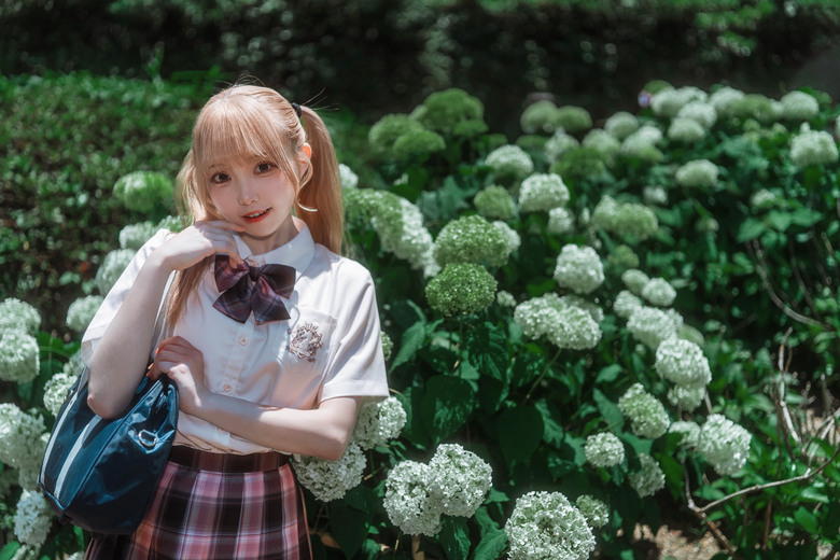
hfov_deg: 54.4
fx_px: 817
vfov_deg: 37.9
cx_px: 420
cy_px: 280
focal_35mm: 35
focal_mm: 35
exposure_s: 1/800
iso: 50
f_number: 1.4
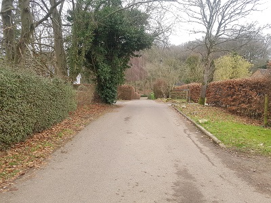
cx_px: 136
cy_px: 102
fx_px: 204
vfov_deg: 53.1
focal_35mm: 26
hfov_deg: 67.3
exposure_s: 1/135
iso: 50
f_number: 1.7
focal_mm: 4.2
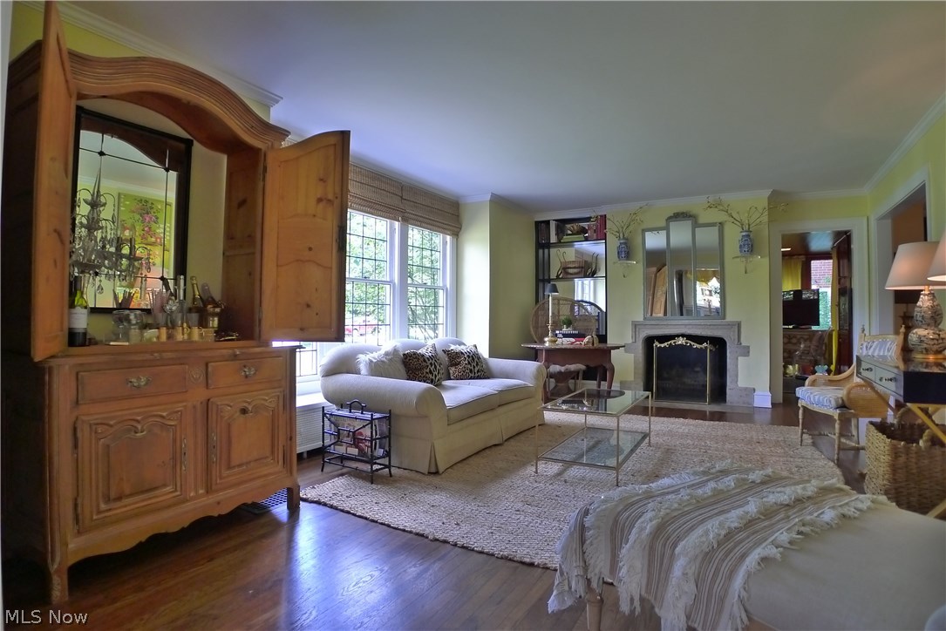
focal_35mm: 18
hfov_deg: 90.0
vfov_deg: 67.4
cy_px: 316
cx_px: 473
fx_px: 473
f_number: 2
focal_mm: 3.9
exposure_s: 1/60
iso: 400
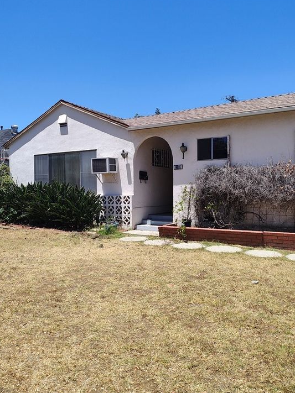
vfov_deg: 59.9
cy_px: 184
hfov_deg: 46.8
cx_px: 146
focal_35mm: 30
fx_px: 341
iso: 120
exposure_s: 1/1407
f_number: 1.7
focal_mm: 4.71
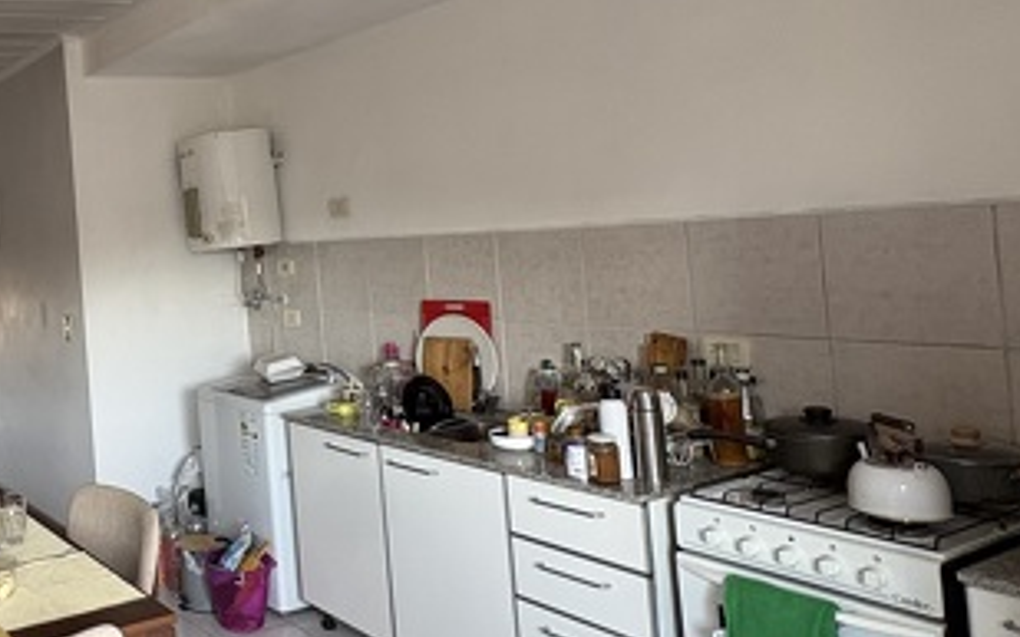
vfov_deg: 39.1
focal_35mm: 32
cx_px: 43
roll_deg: +4.4
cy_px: 234
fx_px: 889
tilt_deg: +0.6
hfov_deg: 50.5
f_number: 2.2
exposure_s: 1/77
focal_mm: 2.22
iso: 250
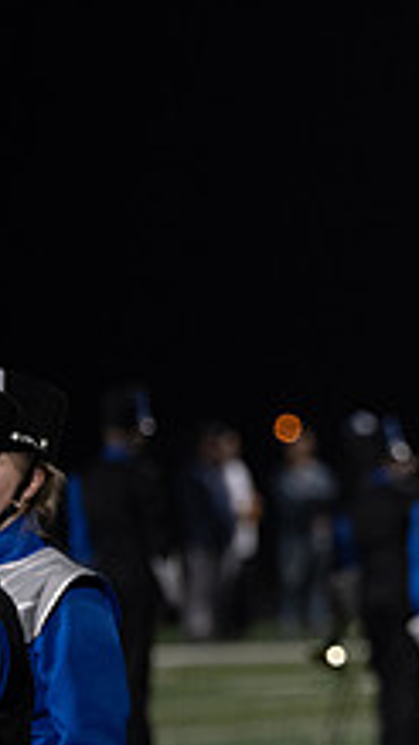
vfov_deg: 4.7
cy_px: 560
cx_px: 978
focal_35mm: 458
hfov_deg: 2.6
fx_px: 9057
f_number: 3.5
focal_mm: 165
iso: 2000
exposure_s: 1/400
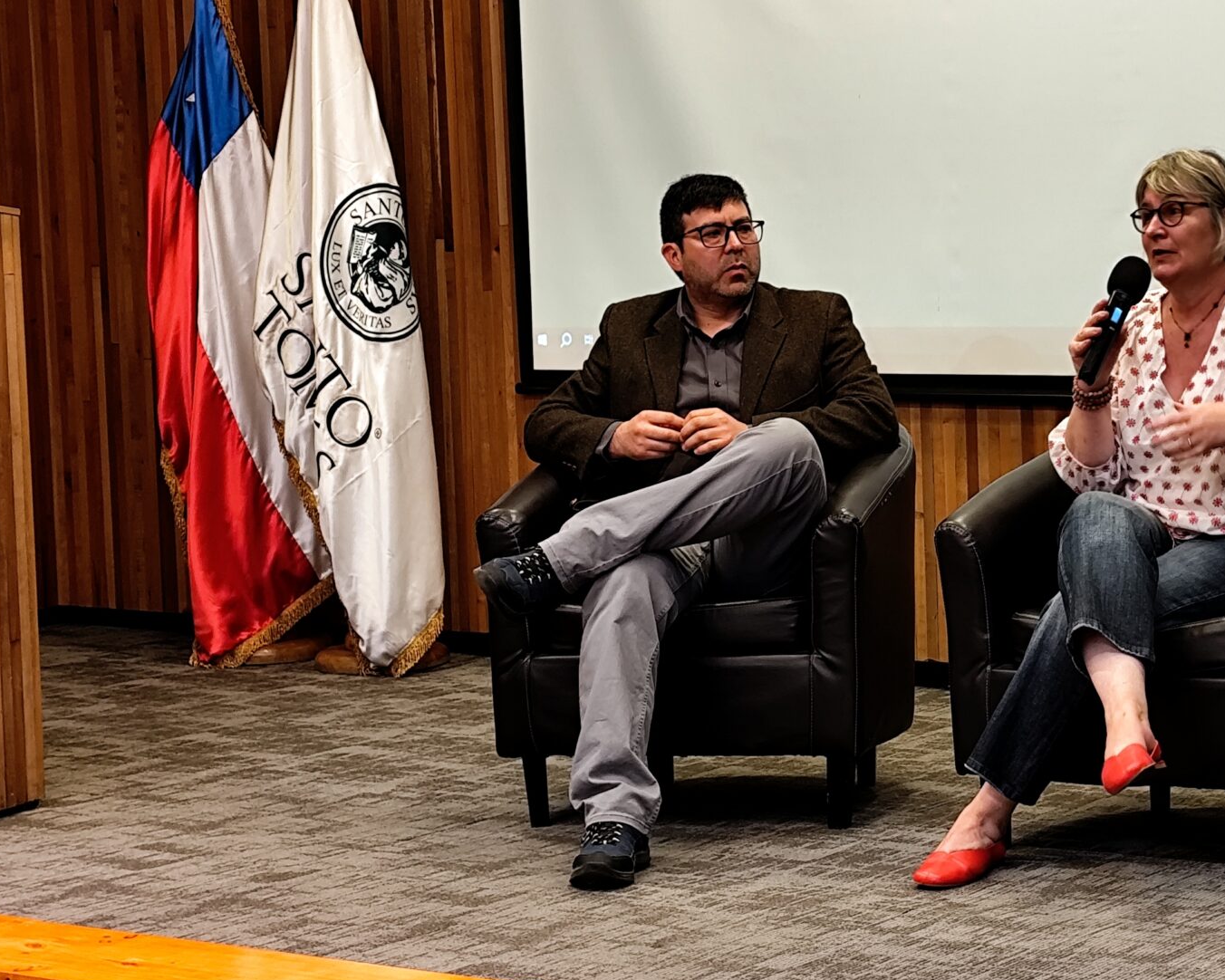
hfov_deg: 22.1
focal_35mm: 85
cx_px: 1021
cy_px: 449
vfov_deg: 18.1
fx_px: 3082
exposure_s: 1/25
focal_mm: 6.14
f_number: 1.65
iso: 320
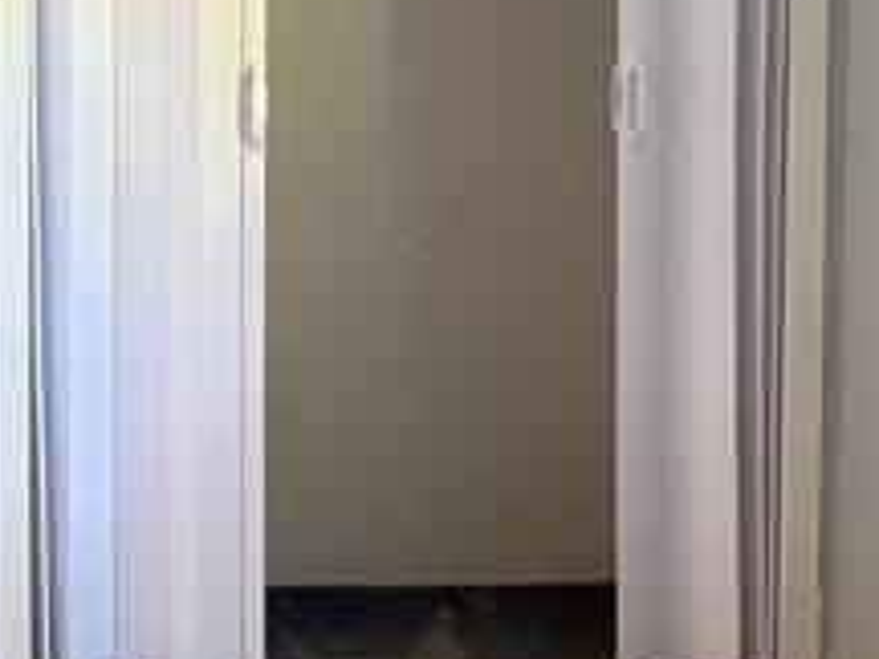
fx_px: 2895
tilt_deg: -3.7
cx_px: -350
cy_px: 0
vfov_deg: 12.8
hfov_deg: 16.1
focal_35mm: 114
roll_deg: +0.9
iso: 800
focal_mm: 6.76
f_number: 1.78
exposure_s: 1/60
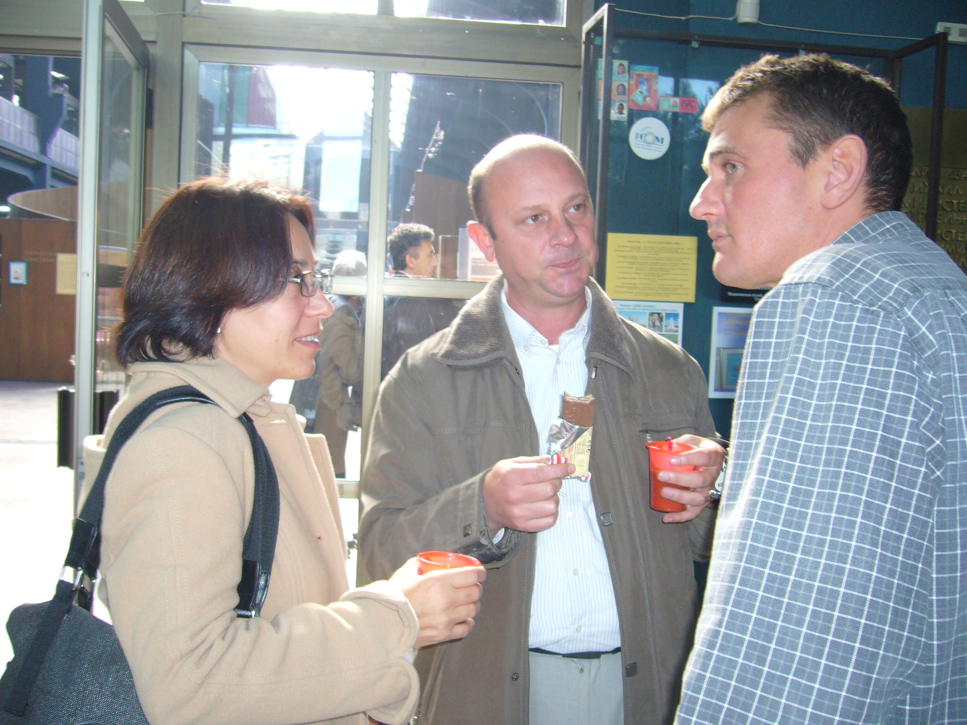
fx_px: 1006
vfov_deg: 39.6
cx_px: 473
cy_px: 369
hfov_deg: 51.4
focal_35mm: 36
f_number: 2.8
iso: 100
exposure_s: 1/15
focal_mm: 5.8
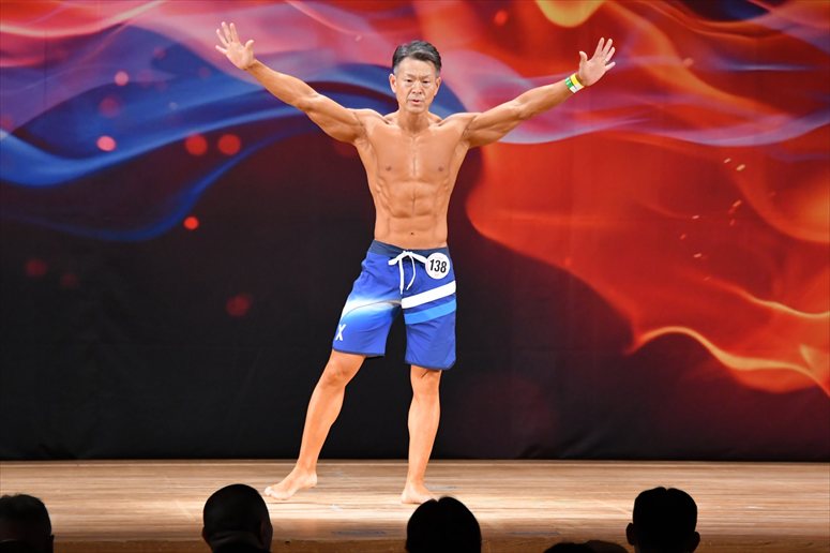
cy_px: 276
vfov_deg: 6.1
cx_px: 415
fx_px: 5185
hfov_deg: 9.2
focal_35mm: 225
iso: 3200
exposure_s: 1/400
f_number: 5.6
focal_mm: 150
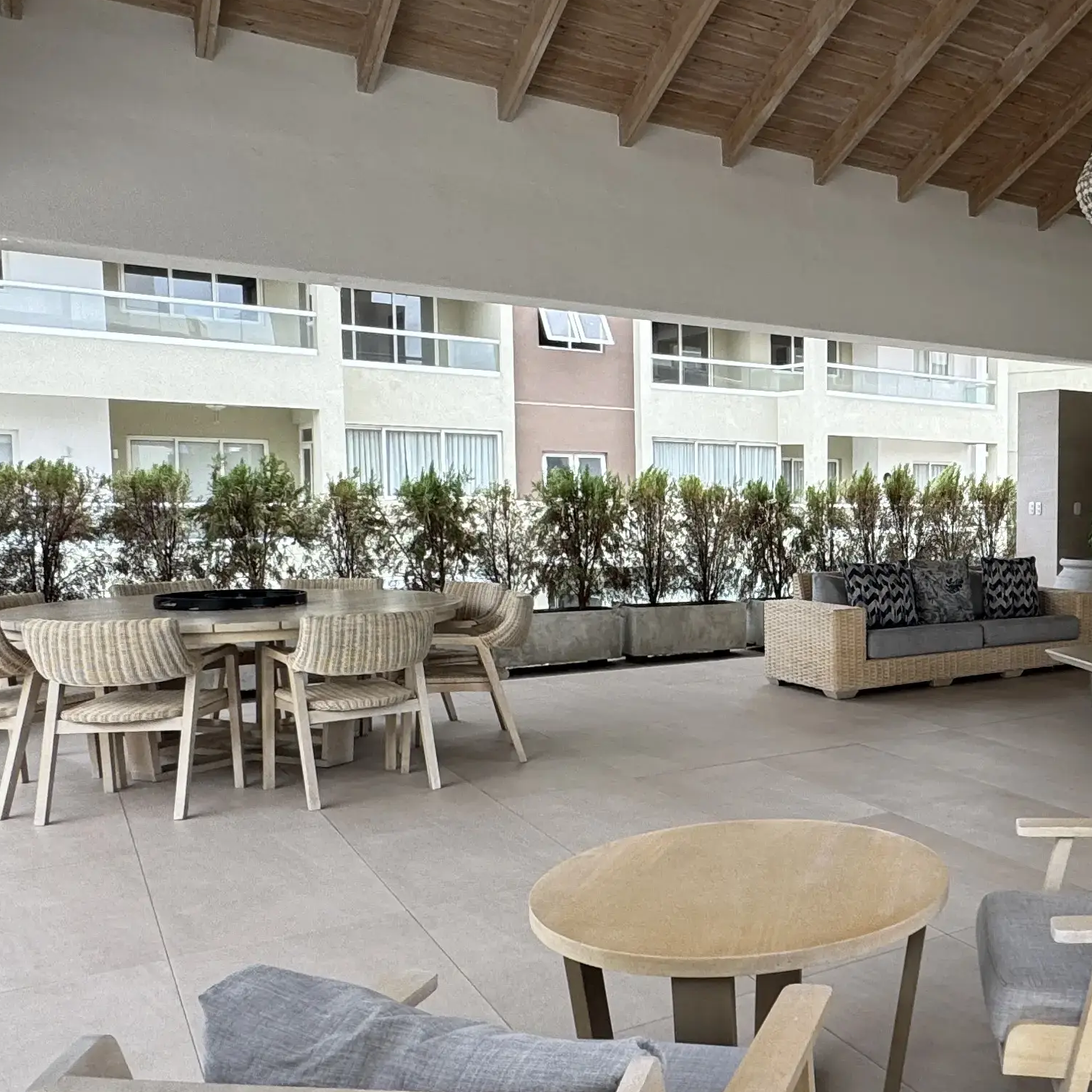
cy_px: 591
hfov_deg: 44.1
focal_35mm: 33
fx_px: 1178
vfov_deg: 49.7
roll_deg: +0.5
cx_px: 1036
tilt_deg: -4.5
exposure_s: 1/196
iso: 40
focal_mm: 2.22
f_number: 2.2
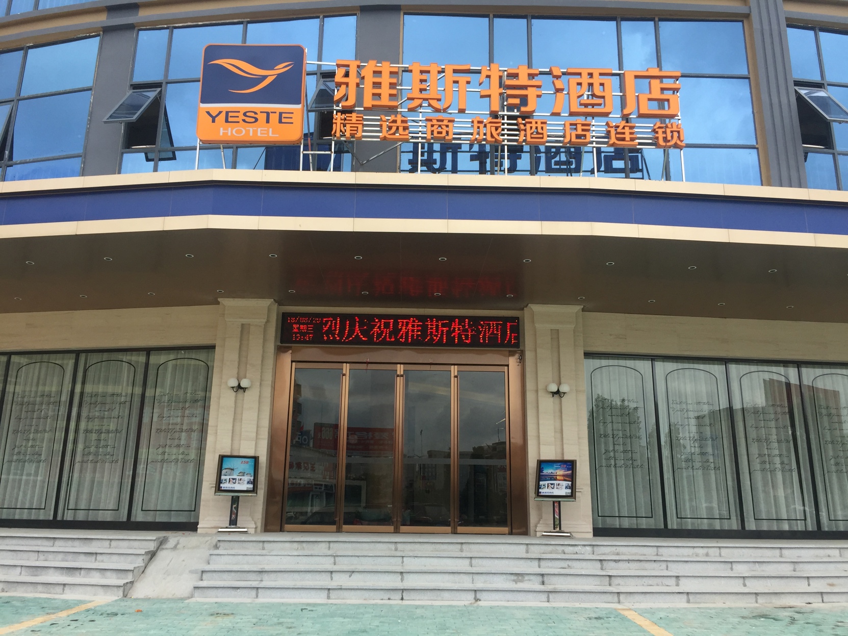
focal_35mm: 29
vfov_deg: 48.2
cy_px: 318
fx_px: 710
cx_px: 424
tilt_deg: +14.4
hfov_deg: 61.7
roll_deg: -1.3
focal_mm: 4.15
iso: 32
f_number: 2.2
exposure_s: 1/1130
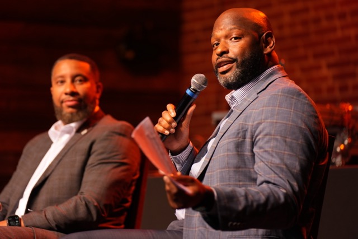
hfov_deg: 14.9
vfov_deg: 9.9
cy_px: 120
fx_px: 1373
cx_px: 179
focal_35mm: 138
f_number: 2.8
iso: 640
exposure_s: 1/160
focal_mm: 138
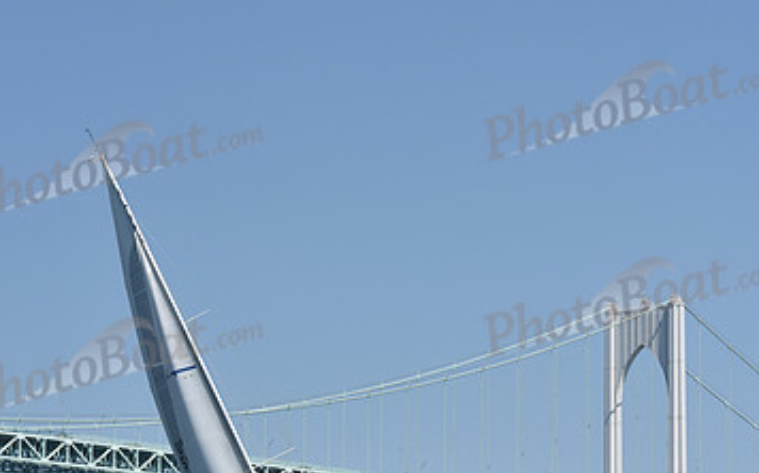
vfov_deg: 8.3
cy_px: 443
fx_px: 3266
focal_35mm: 158
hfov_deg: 13.3
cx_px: 374
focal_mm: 95
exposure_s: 1/1250
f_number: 5
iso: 250
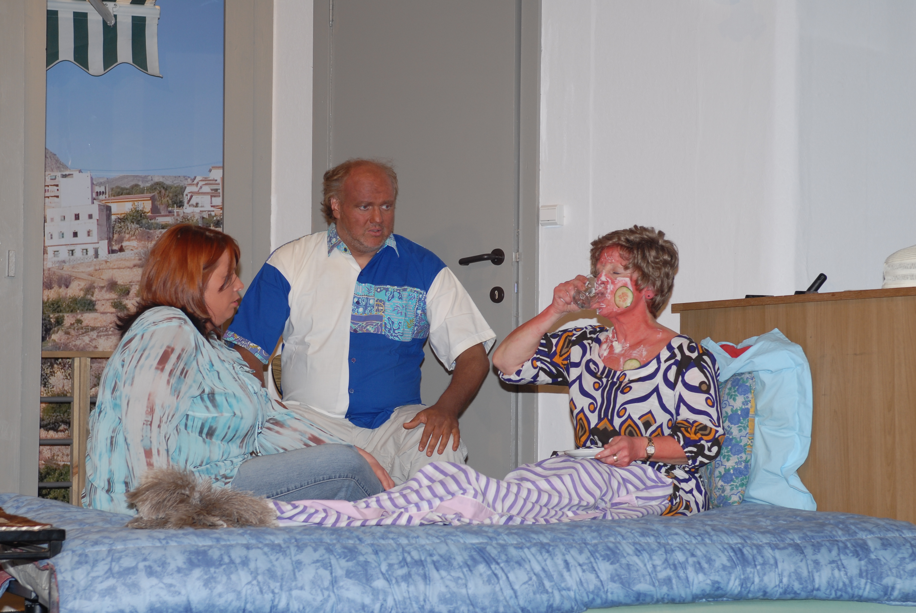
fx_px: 2675
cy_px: 306
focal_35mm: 105
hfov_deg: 19.4
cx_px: 458
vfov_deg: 13.1
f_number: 5.6
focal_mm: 70
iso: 200
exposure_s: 1/60
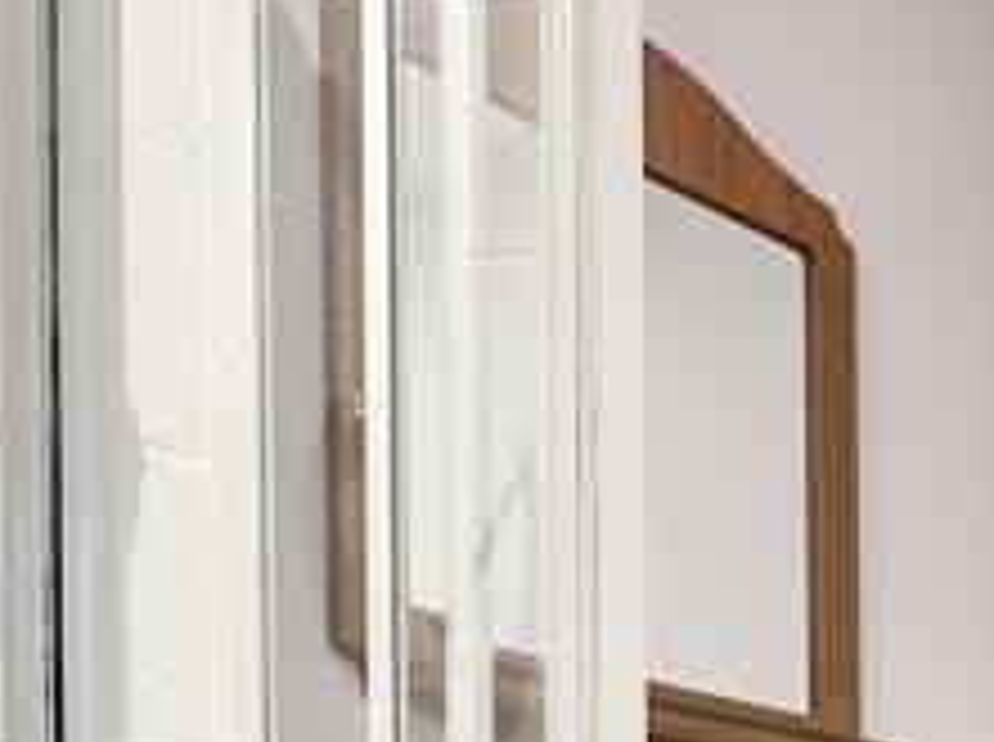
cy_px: 1129
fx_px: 1863
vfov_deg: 19.5
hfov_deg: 24.6
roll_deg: +0.4
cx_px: 1399
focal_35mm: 65
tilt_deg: +0.7
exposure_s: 1/50
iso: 200
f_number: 2.2
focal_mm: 2.22
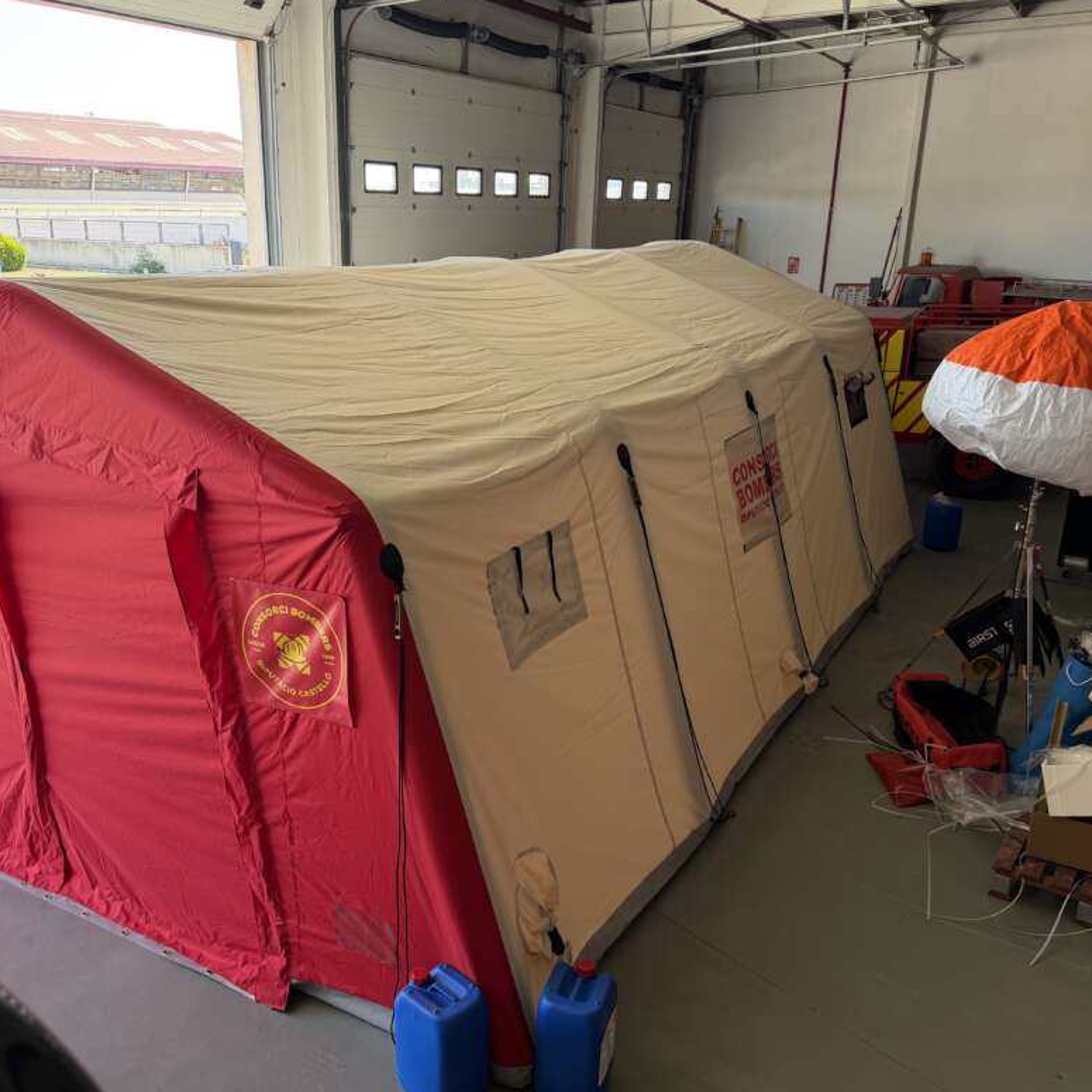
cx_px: 473
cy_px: 550
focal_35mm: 29
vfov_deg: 55.6
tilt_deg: -18.3
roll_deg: -0.6
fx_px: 1035
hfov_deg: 55.4
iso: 100
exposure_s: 1/187
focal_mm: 6.76
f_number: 1.78
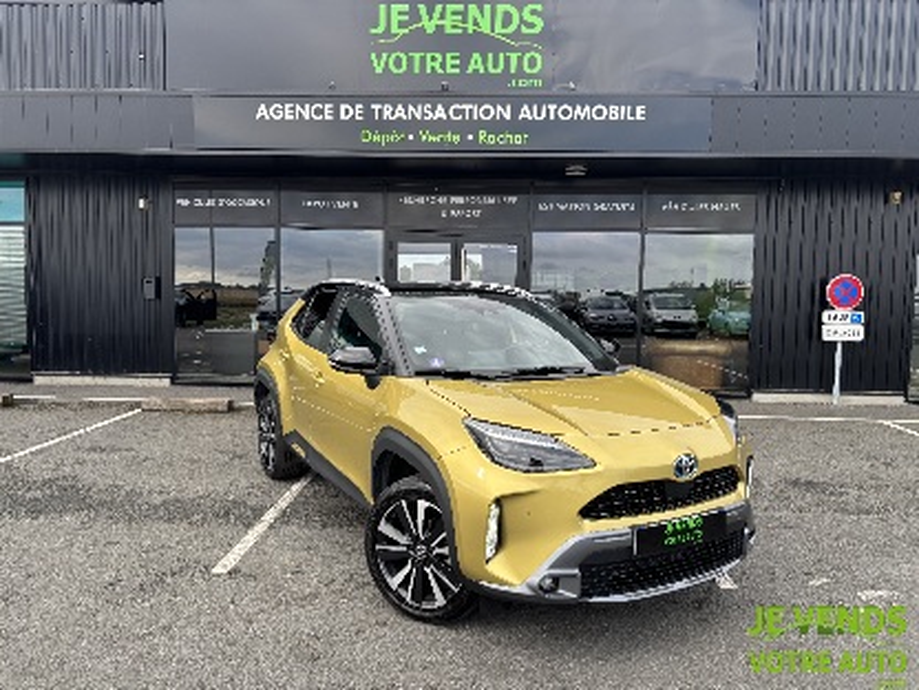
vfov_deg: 53.1
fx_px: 690
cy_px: 345
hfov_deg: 67.3
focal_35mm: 26
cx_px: 460
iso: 50
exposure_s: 1/880
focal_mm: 5.96
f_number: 1.6
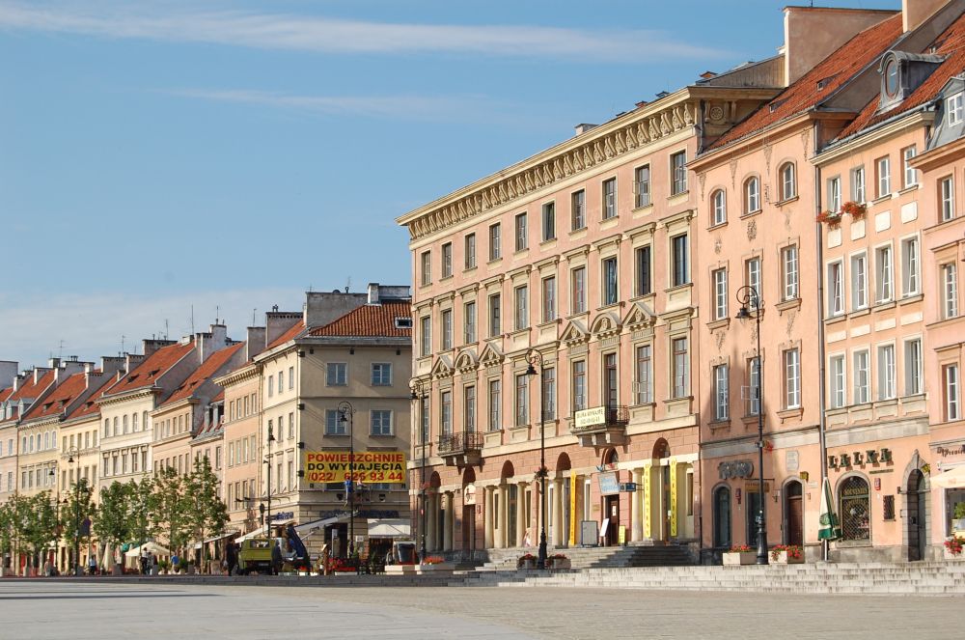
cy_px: 320
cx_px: 482
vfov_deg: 16.5
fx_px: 2208
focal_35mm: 82
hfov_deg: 24.7
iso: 200
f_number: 10
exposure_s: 1/400
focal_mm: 55
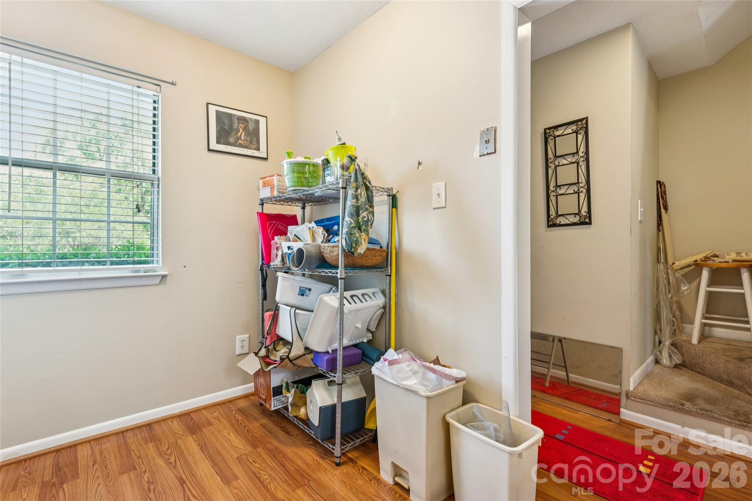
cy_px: 250
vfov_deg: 72.0
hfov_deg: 95.0
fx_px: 345
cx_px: 376
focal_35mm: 16
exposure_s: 2
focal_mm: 16.5
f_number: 13
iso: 100
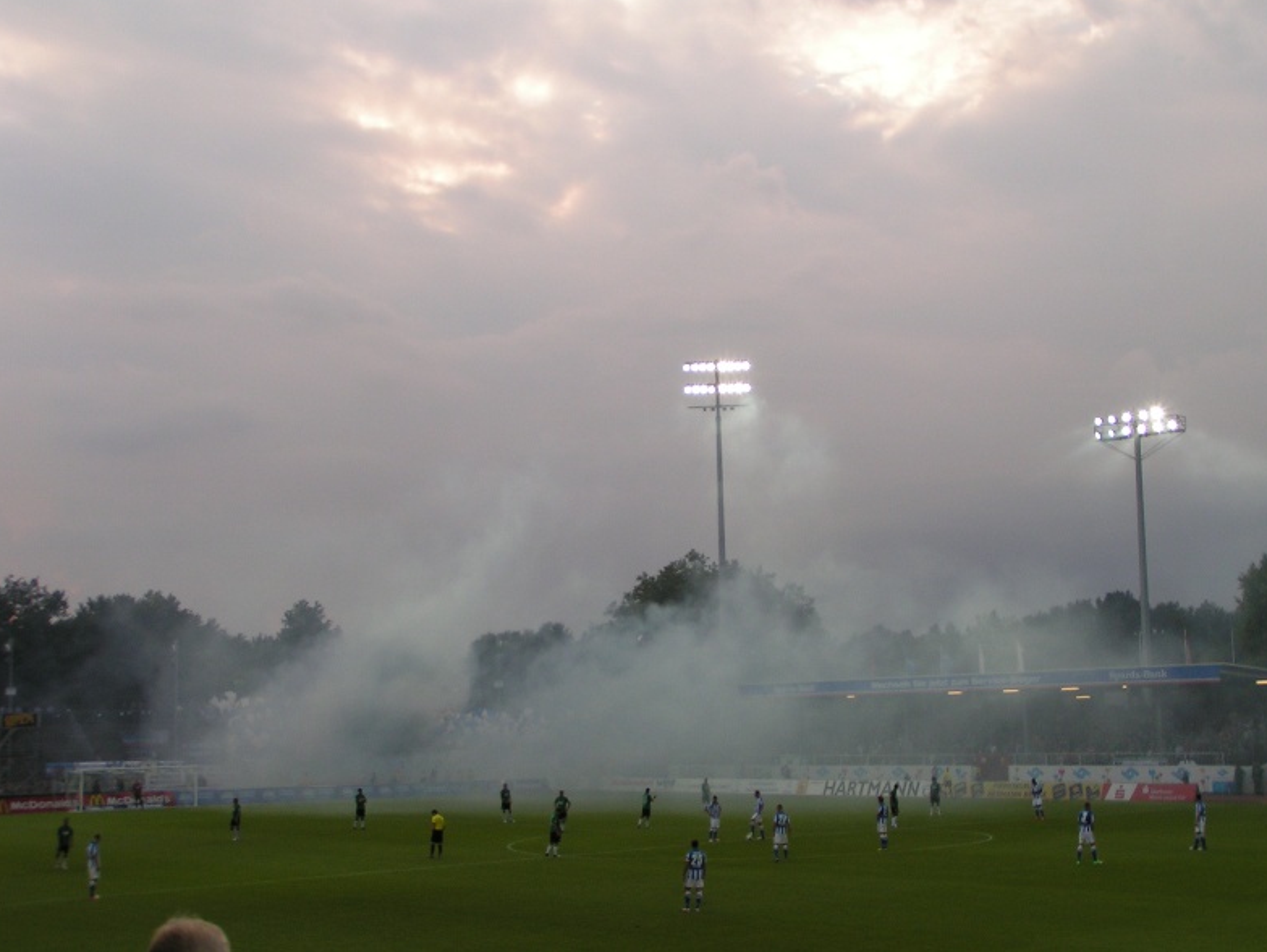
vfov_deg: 30.3
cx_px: 642
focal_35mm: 48
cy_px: 468
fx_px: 1758
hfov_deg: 39.6
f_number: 5
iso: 50
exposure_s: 1/125
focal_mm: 7.3
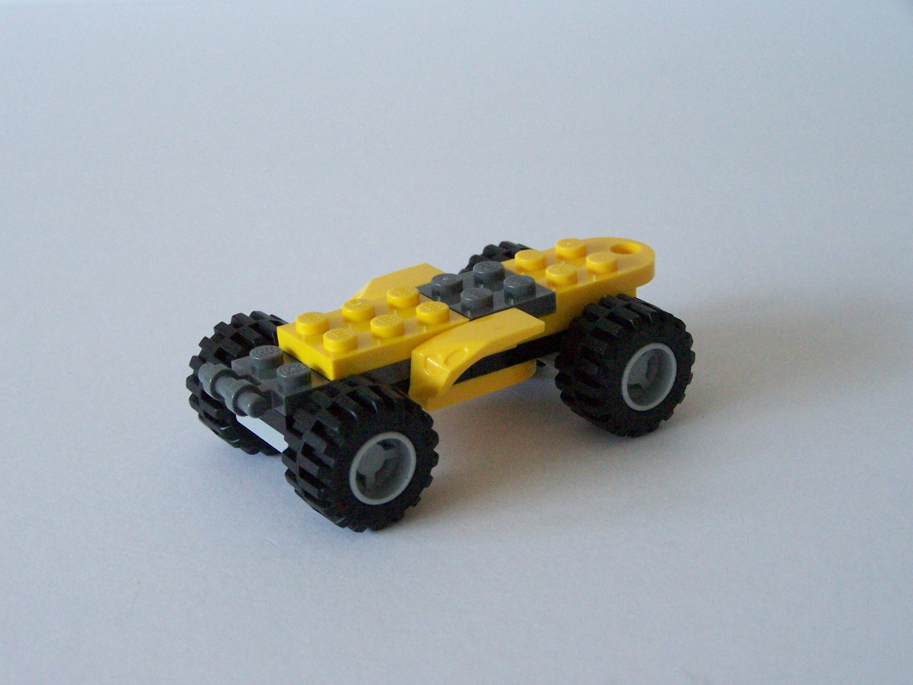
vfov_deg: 21.9
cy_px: 342
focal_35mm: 67
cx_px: 456
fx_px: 1767
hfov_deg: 29.0
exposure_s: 1/10
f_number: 3.2
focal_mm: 11.1
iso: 400
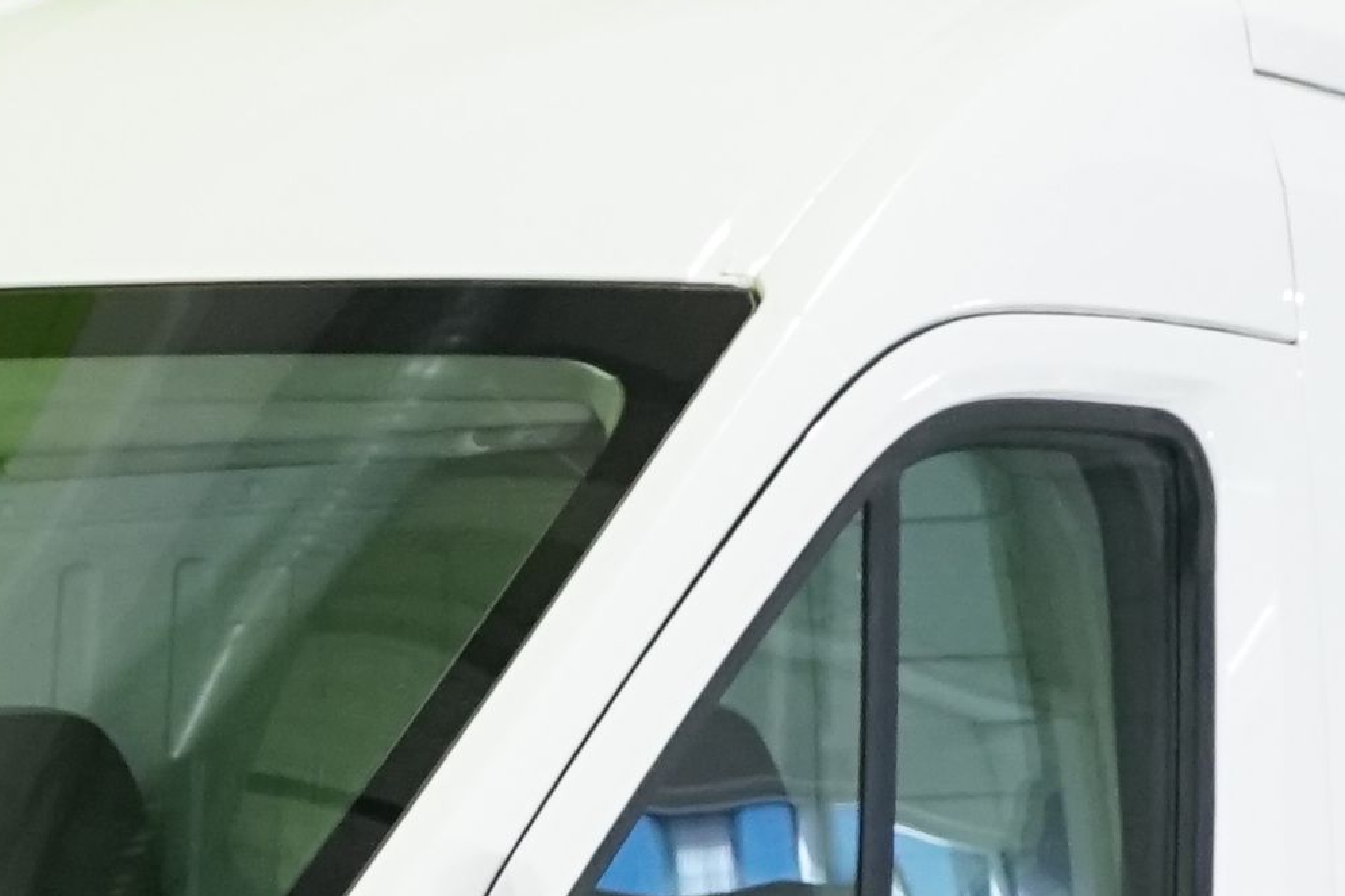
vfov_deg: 6.6
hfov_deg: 9.9
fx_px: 7657
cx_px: -176
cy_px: 1308
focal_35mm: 205
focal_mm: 34
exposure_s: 1/125
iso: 2000
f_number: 4
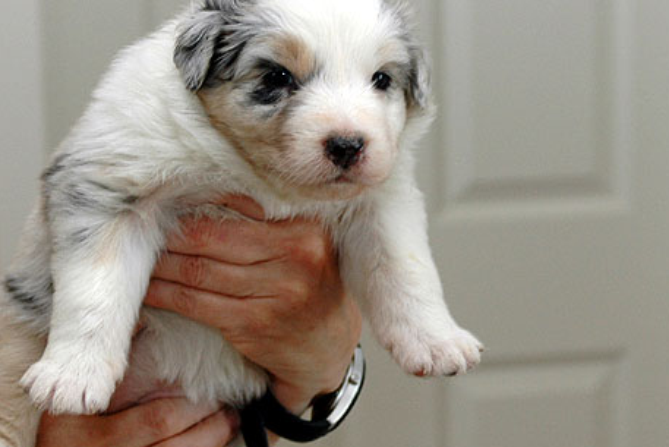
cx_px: 250
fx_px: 1648
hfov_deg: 22.9
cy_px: 246
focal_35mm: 89
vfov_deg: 15.4
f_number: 5
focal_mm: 45
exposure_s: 1/60
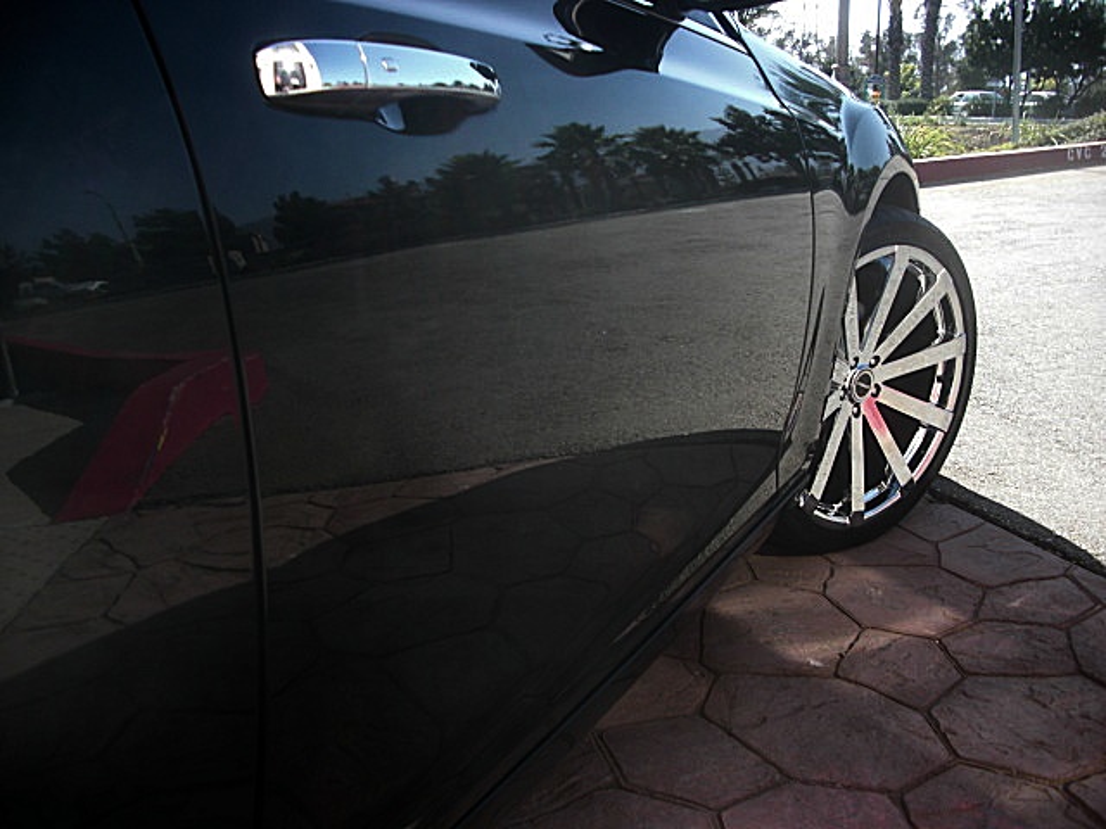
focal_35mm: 36
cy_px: 414
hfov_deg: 51.4
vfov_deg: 39.7
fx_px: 1150
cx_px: 553
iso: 50
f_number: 2.8
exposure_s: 1/250
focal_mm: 6.3
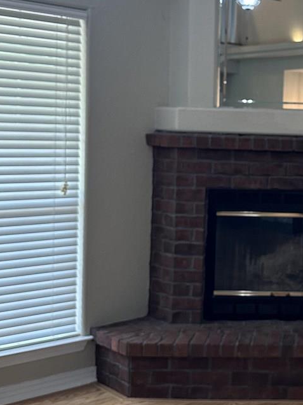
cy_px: 158
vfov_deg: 33.1
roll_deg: -2.1
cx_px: 329
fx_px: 677
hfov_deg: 23.7
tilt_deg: -1.5
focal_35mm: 58
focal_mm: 6.86
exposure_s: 1/121
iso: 200
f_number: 1.78
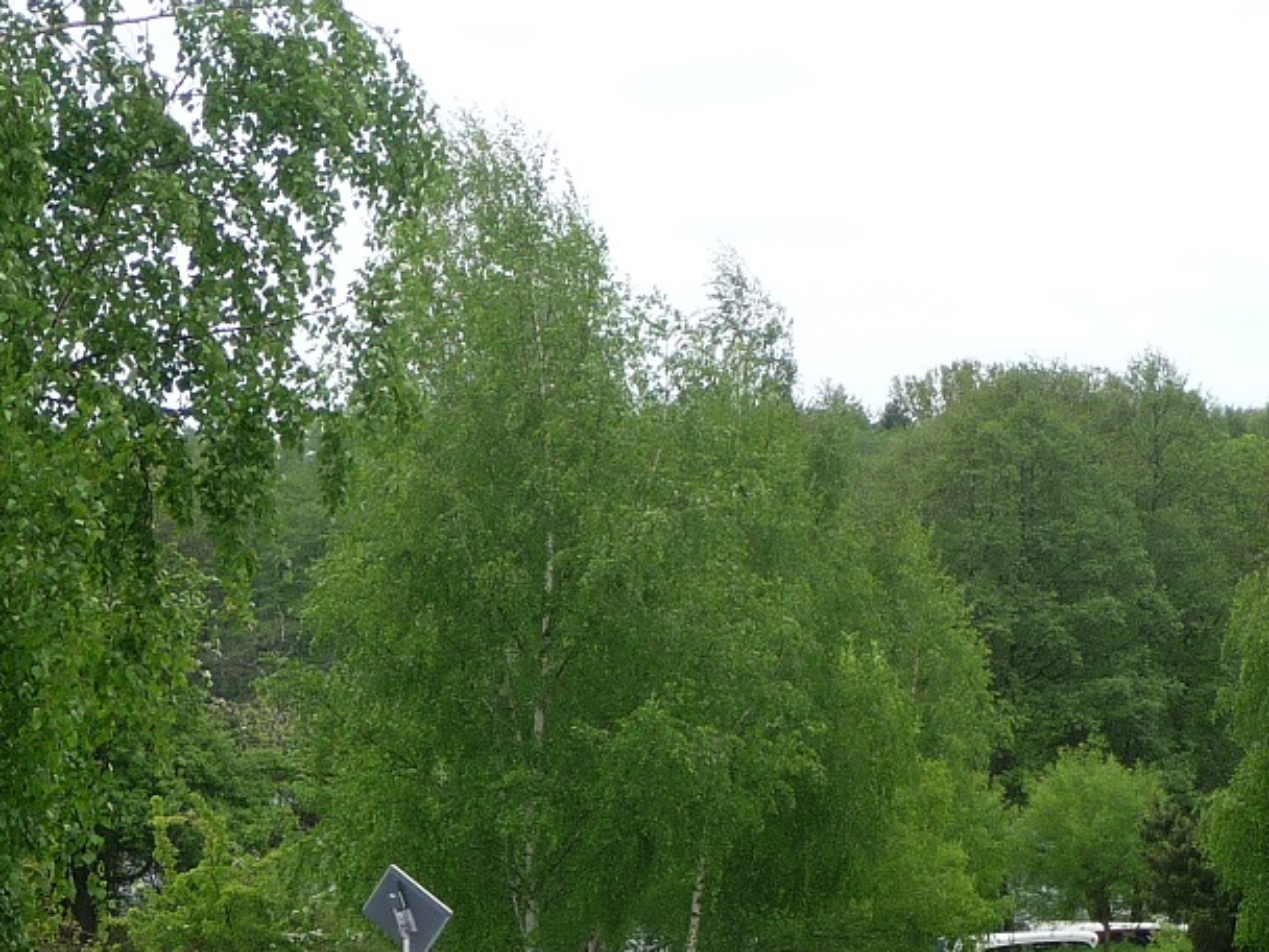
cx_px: 568
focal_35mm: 158
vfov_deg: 9.3
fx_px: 5792
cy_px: 917
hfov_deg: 12.5
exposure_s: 1/250
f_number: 4.3
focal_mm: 9.3
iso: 100
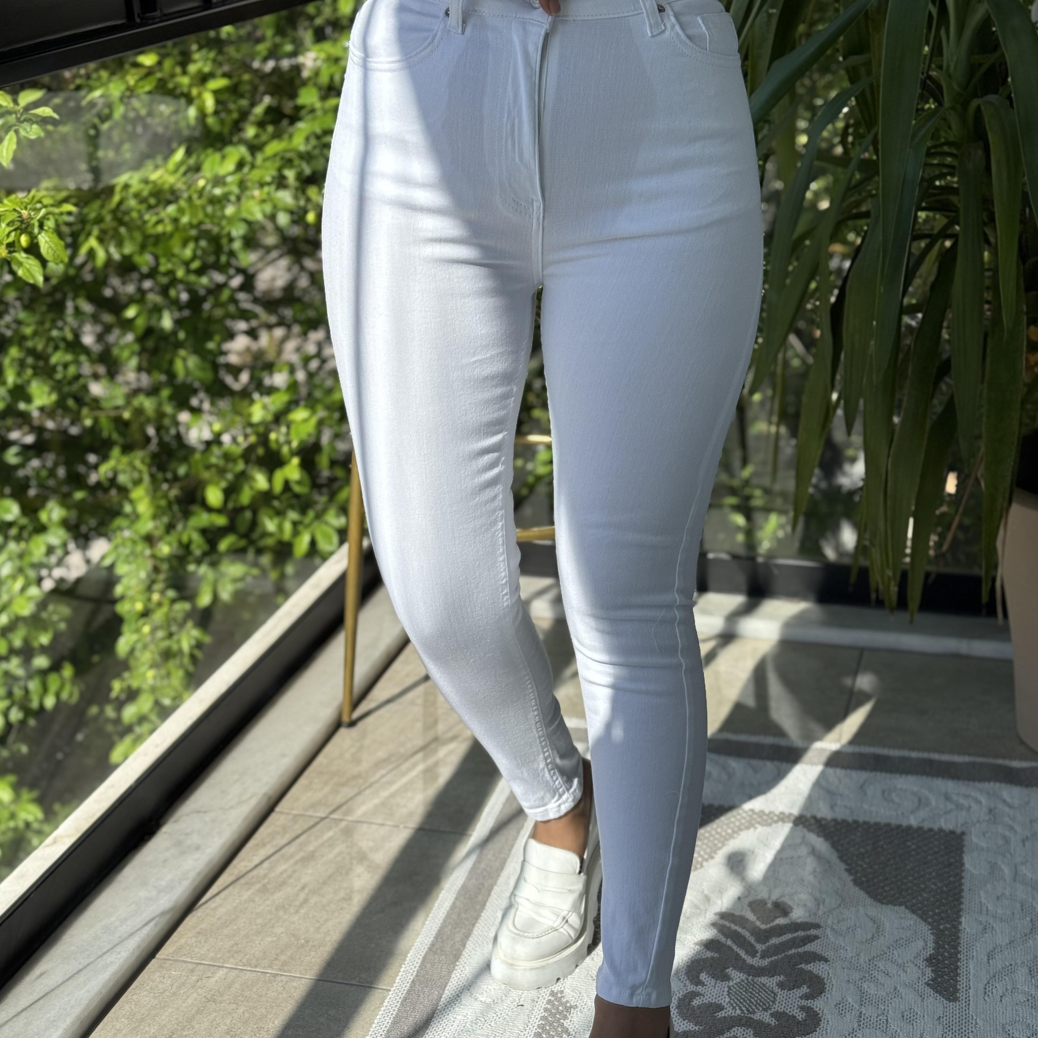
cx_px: 521
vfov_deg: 30.0
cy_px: 616
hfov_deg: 30.0
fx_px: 1934
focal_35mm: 57
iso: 64
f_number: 1.78
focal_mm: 6.76
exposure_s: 1/888
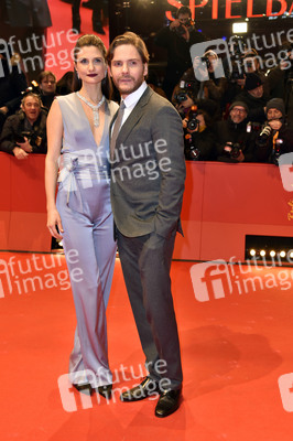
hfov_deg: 28.0
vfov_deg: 41.1
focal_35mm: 48
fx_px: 587
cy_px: 220
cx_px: 146
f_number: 5.6
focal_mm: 48
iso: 640
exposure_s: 1/50
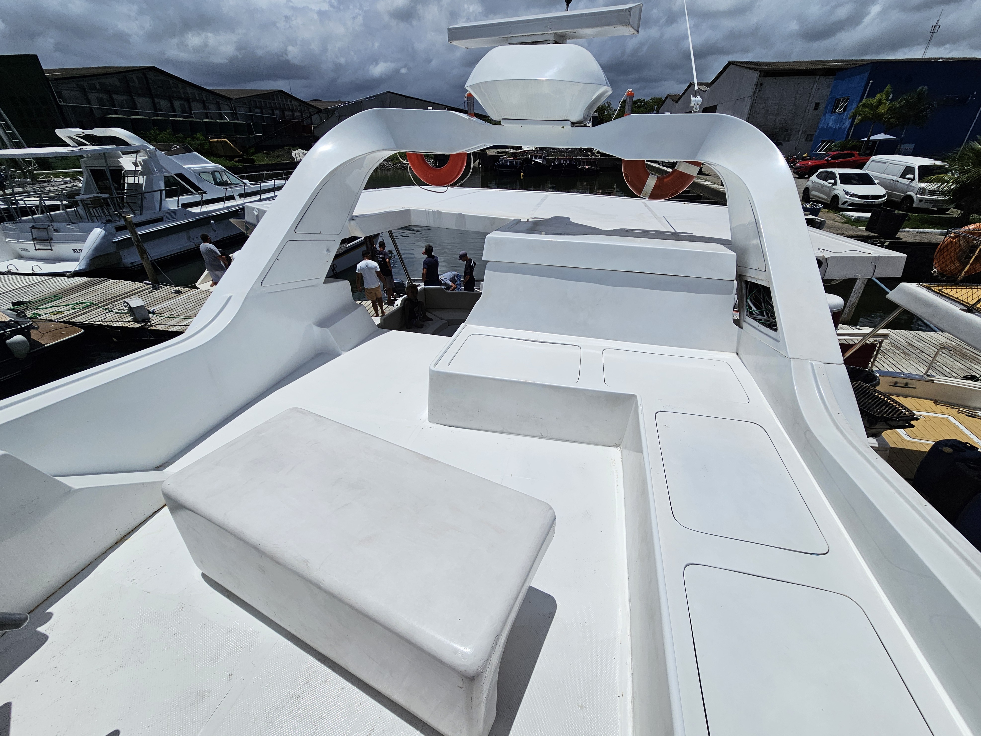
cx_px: 490
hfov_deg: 106.2
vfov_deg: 89.9
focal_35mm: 13
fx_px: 368
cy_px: 368
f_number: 2.2
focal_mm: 2.2
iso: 50
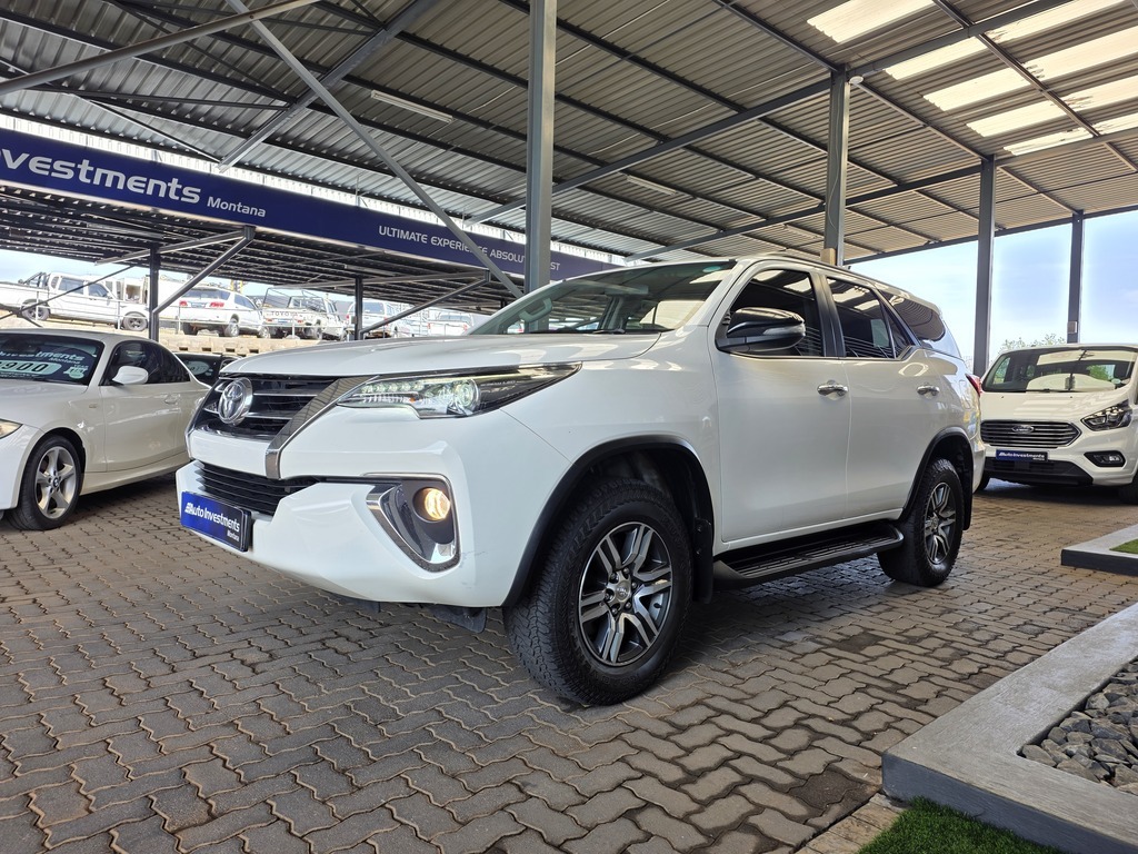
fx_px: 756
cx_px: 569
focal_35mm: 23
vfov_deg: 58.9
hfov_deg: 73.9
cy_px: 427
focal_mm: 6.25
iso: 16
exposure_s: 1/102
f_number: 1.7
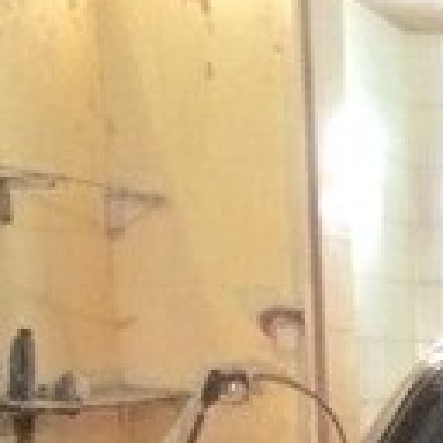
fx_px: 1911
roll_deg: +0.3
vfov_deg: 12.1
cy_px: 808
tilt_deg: -13.5
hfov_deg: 12.5
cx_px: 699
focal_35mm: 132
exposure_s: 1/17
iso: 400
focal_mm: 4.15
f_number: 2.2
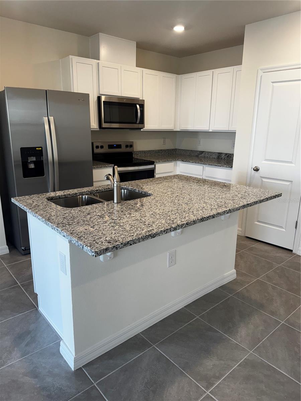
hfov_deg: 56.8
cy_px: 200
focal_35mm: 24
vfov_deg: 71.6
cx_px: 150
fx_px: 278
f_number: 1.78
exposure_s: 1/120
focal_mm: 6.76
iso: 125
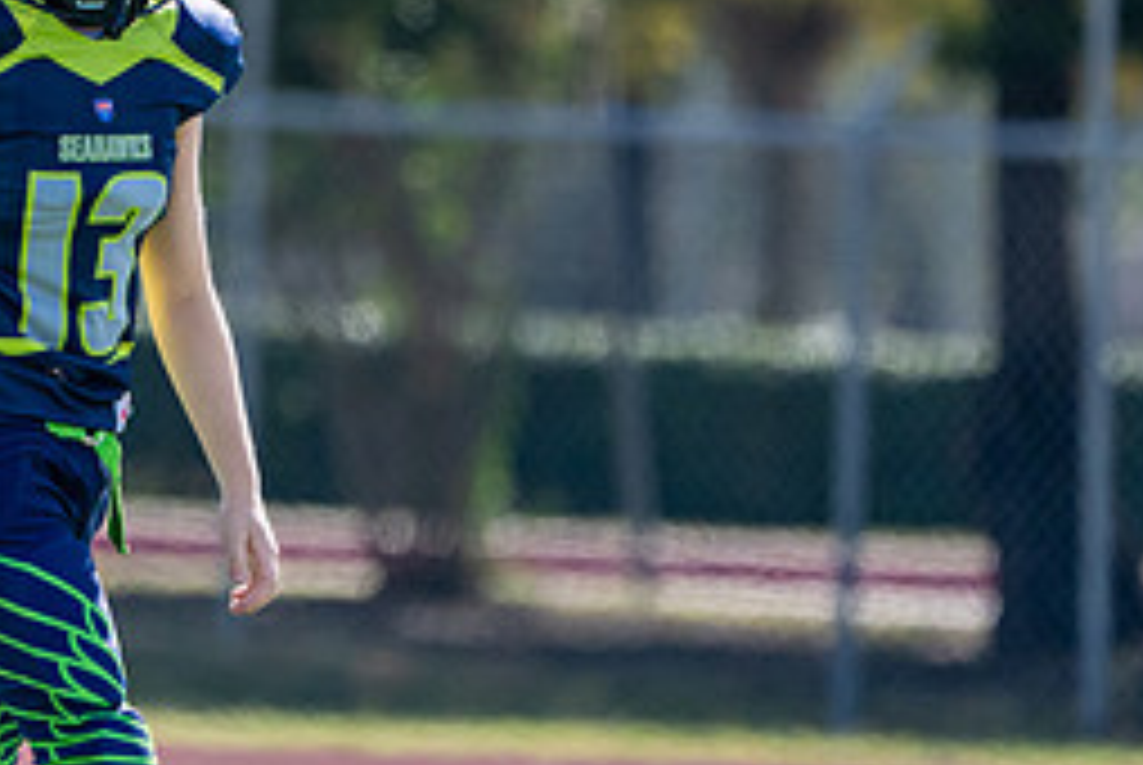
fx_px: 39764
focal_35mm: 1251
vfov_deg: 1.1
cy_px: 301
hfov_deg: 1.6
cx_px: 80
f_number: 5.6
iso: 640
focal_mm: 400
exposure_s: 1/2500
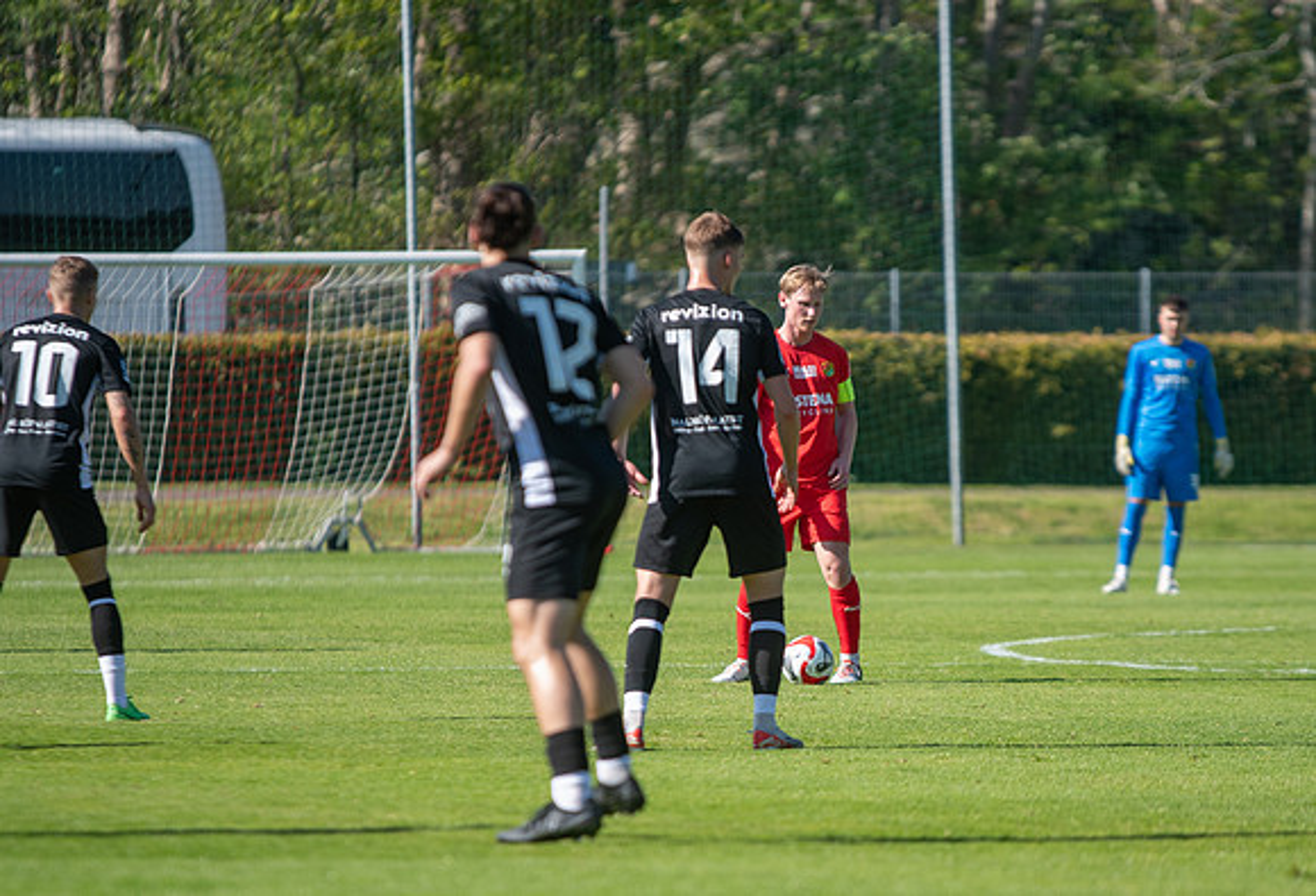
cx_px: 840
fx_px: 14000
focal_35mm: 380
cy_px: 559
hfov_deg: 5.4
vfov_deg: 3.7
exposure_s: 1/2000
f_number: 3.2
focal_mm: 200
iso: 250
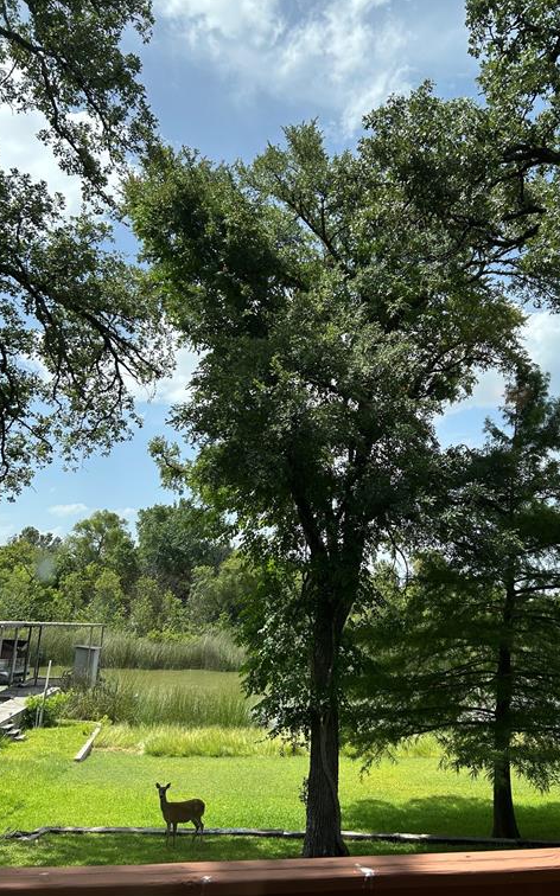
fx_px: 684
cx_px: 333
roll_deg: -2.3
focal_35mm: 28
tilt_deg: +12.5
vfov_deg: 66.5
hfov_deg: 44.3
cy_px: 448
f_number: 1.5
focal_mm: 5.7
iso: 50
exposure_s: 1/1698
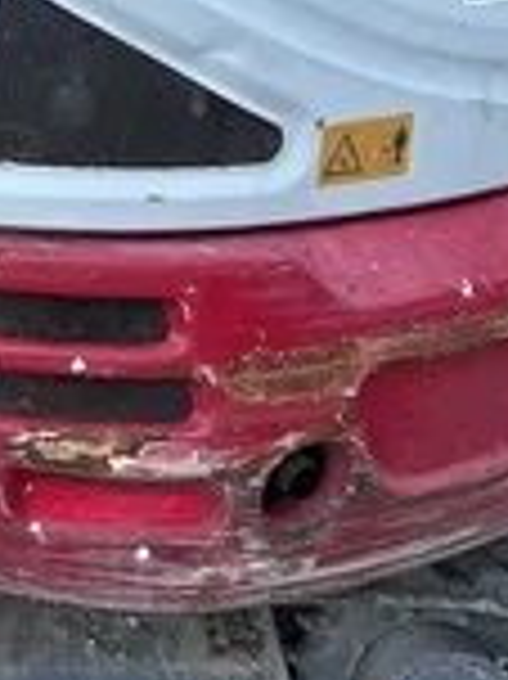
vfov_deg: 15.3
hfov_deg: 11.2
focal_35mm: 126
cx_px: -292
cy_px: -16
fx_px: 2469
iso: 32
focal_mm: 5.7
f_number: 1.5
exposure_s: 1/143
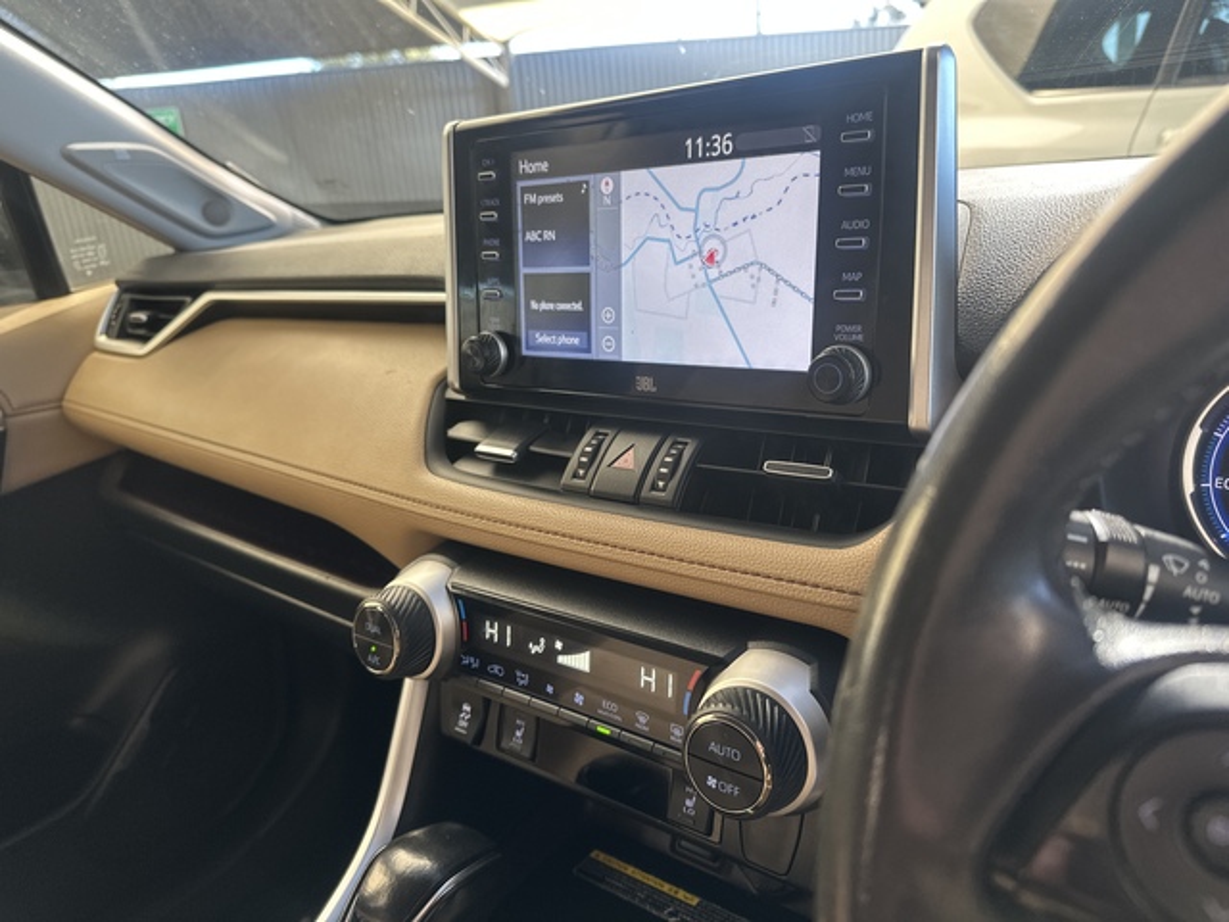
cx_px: 614
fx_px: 852
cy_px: 461
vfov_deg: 56.8
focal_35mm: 24
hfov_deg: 71.6
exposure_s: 1/121
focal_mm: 6.86
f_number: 1.78
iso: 100
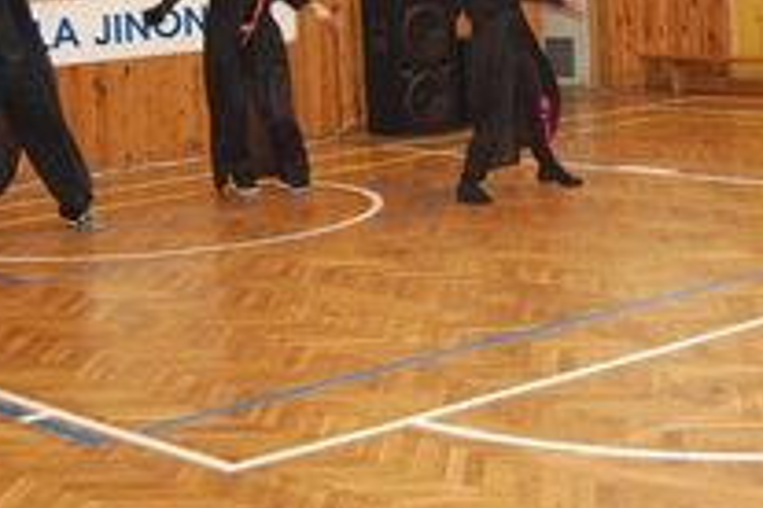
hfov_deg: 21.7
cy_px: 18
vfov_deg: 14.4
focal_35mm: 94
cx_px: 332
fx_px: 1992
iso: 640
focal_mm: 26
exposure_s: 1/60
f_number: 4
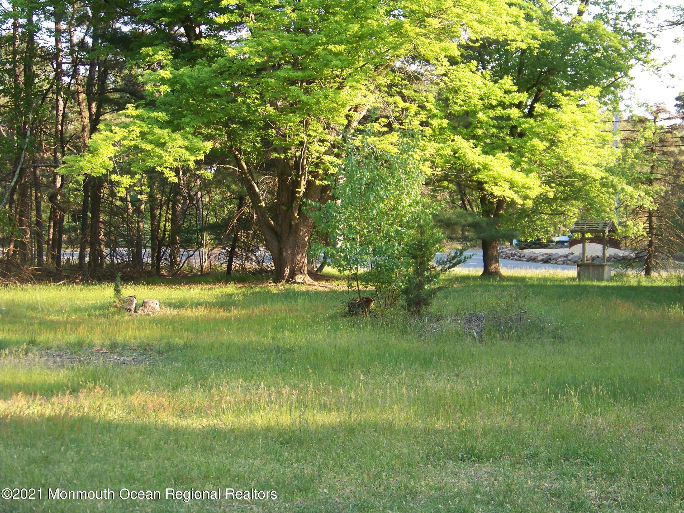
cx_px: 342
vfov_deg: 18.9
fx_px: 1541
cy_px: 256
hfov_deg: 25.0
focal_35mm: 78
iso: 64
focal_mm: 13.2
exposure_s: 1/100
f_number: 3.2
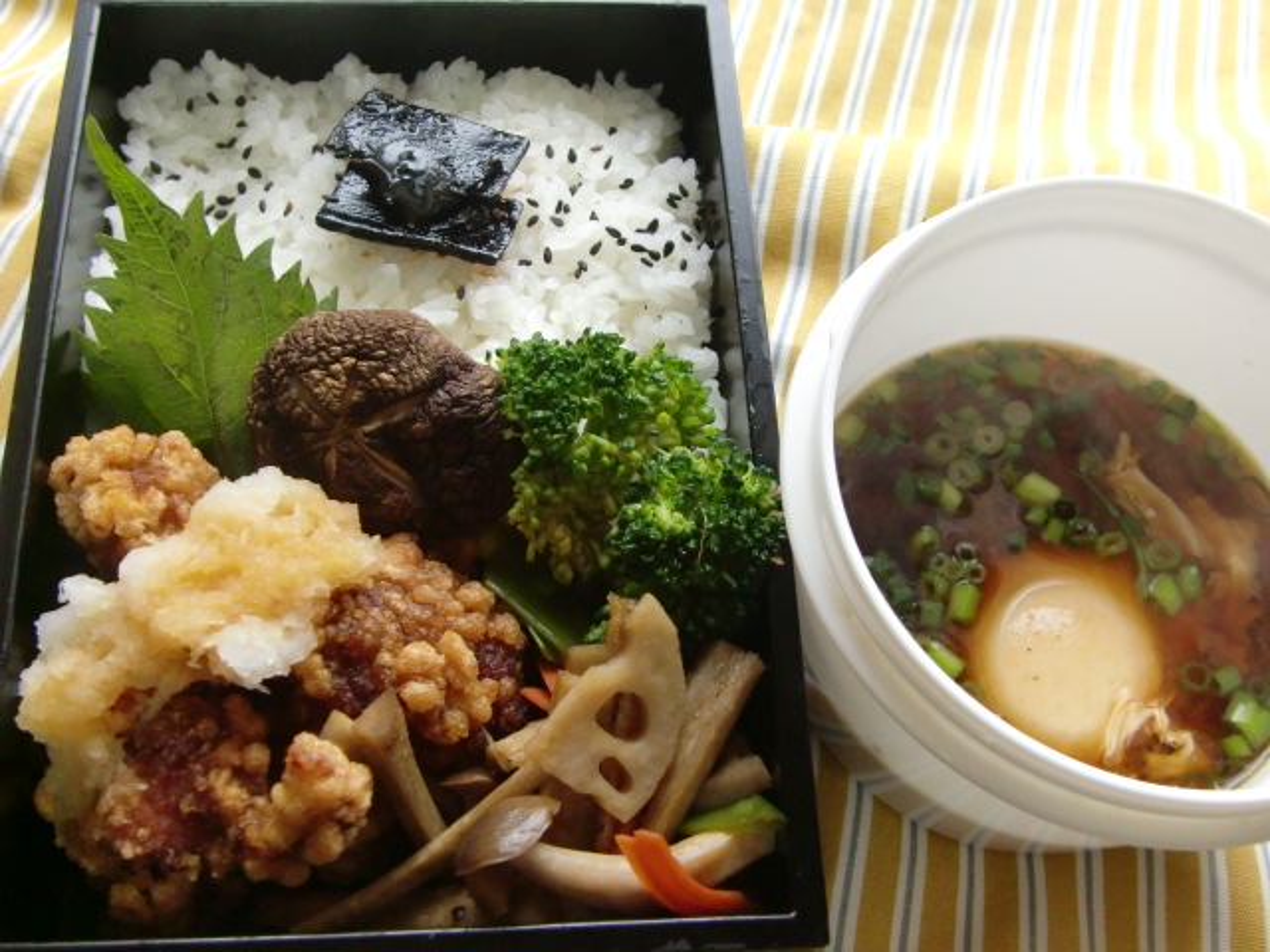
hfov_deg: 47.9
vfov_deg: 36.8
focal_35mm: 39
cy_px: 476
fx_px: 1431
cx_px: 635
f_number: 3
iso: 400
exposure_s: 1/60
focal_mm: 6.9
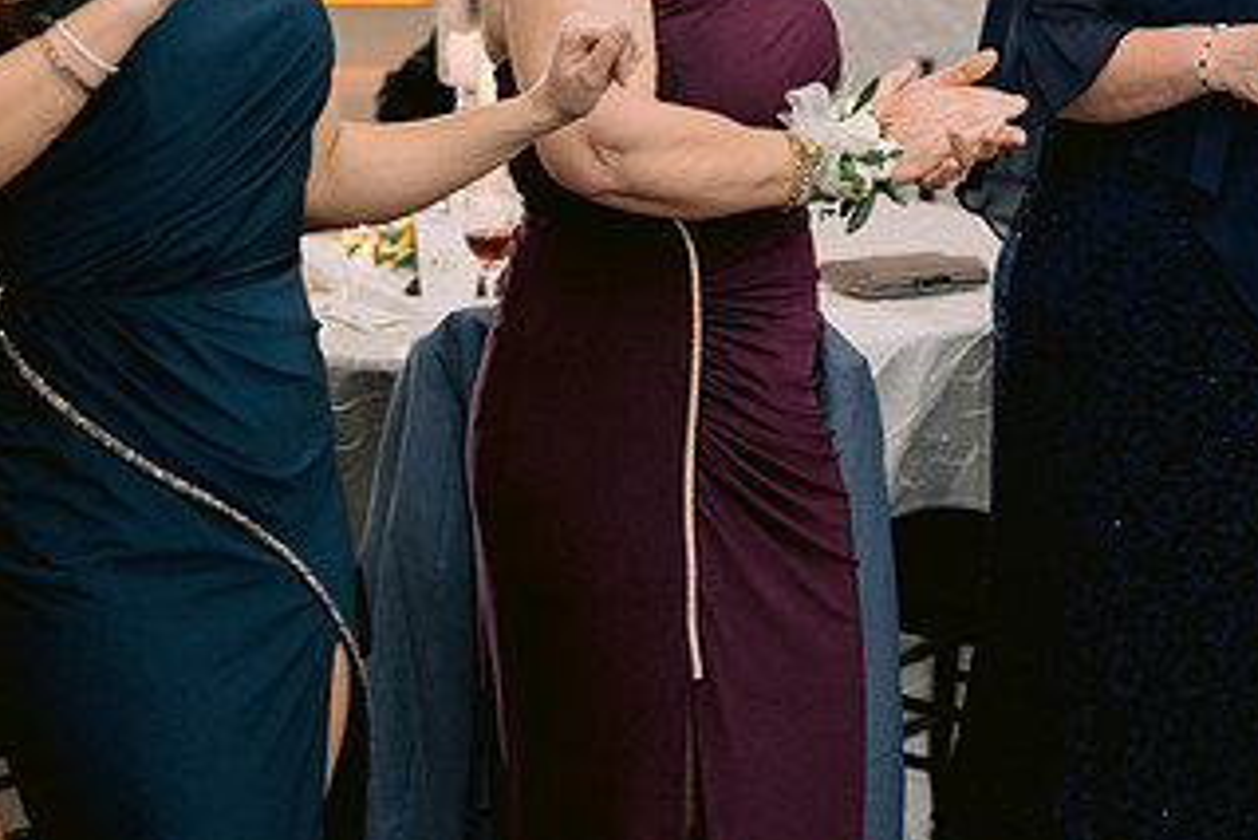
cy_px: 148
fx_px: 3181
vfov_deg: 14.9
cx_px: 694
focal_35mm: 91
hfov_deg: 22.4
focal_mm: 50
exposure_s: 1/125
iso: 1250
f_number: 2.8
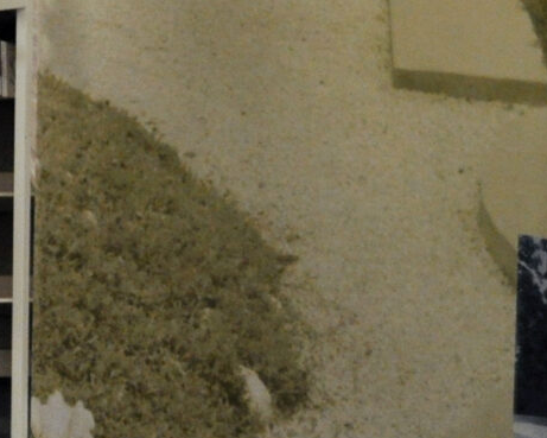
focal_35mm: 227
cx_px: -748
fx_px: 3669
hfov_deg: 7.9
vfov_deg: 6.8
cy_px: -7
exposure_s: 1/100
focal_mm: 29
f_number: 4.5
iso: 800
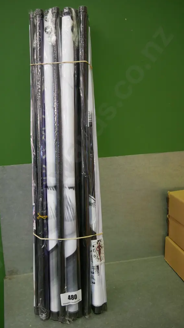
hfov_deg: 29.6
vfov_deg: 50.5
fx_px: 347
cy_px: 164
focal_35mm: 40
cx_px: 67
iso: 800
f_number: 3.9
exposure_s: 1/60
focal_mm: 18
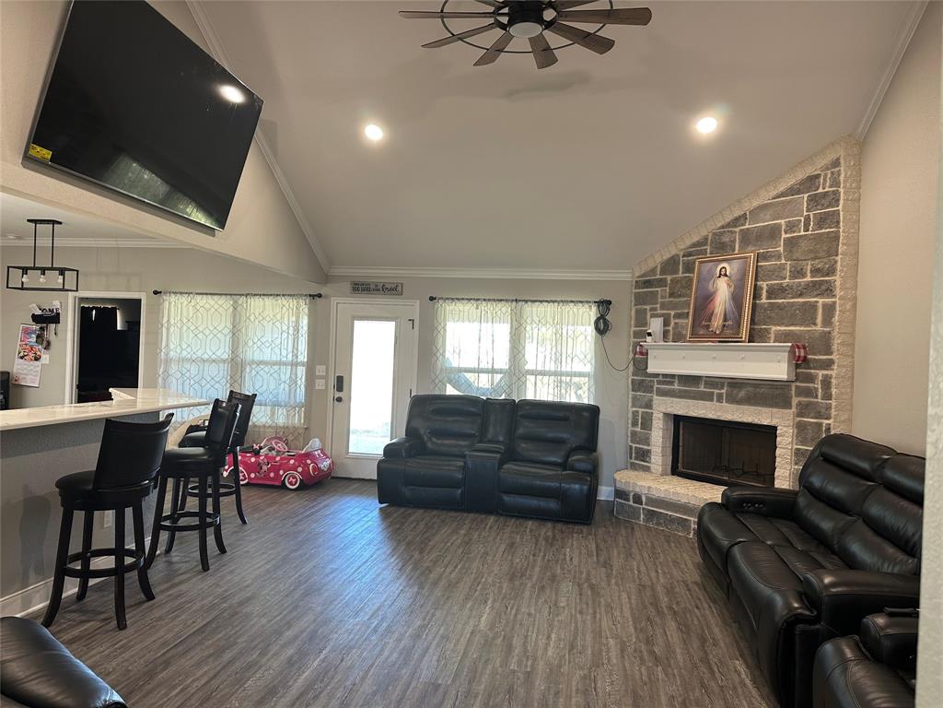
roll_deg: -2.0
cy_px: 354
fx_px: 654
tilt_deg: -0.8
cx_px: 472
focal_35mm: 24
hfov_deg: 71.6
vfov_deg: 56.8
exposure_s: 1/60
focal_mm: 6.86
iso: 160
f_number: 1.78
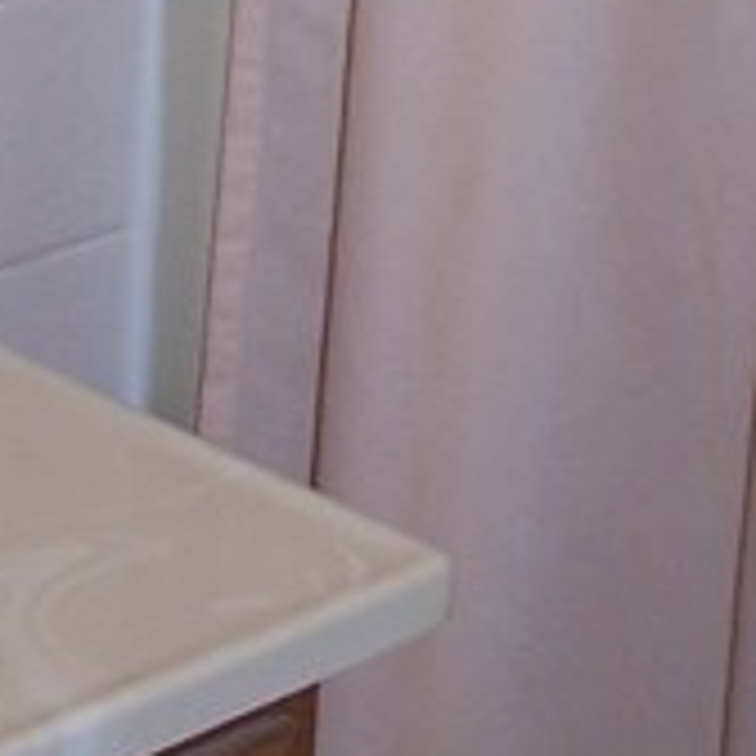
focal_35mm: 205
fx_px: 5065
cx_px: 400
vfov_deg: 8.3
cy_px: -567
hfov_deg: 8.5
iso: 80
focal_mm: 6.3
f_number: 2.8
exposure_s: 1/60
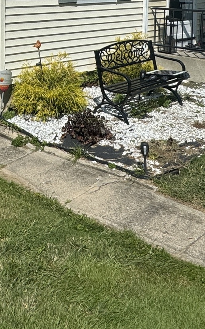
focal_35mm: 55
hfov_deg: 21.4
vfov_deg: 34.1
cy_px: 10
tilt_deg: -4.1
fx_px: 492
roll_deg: -0.1
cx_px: -60
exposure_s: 1/4630
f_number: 2.2
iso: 40
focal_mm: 2.22
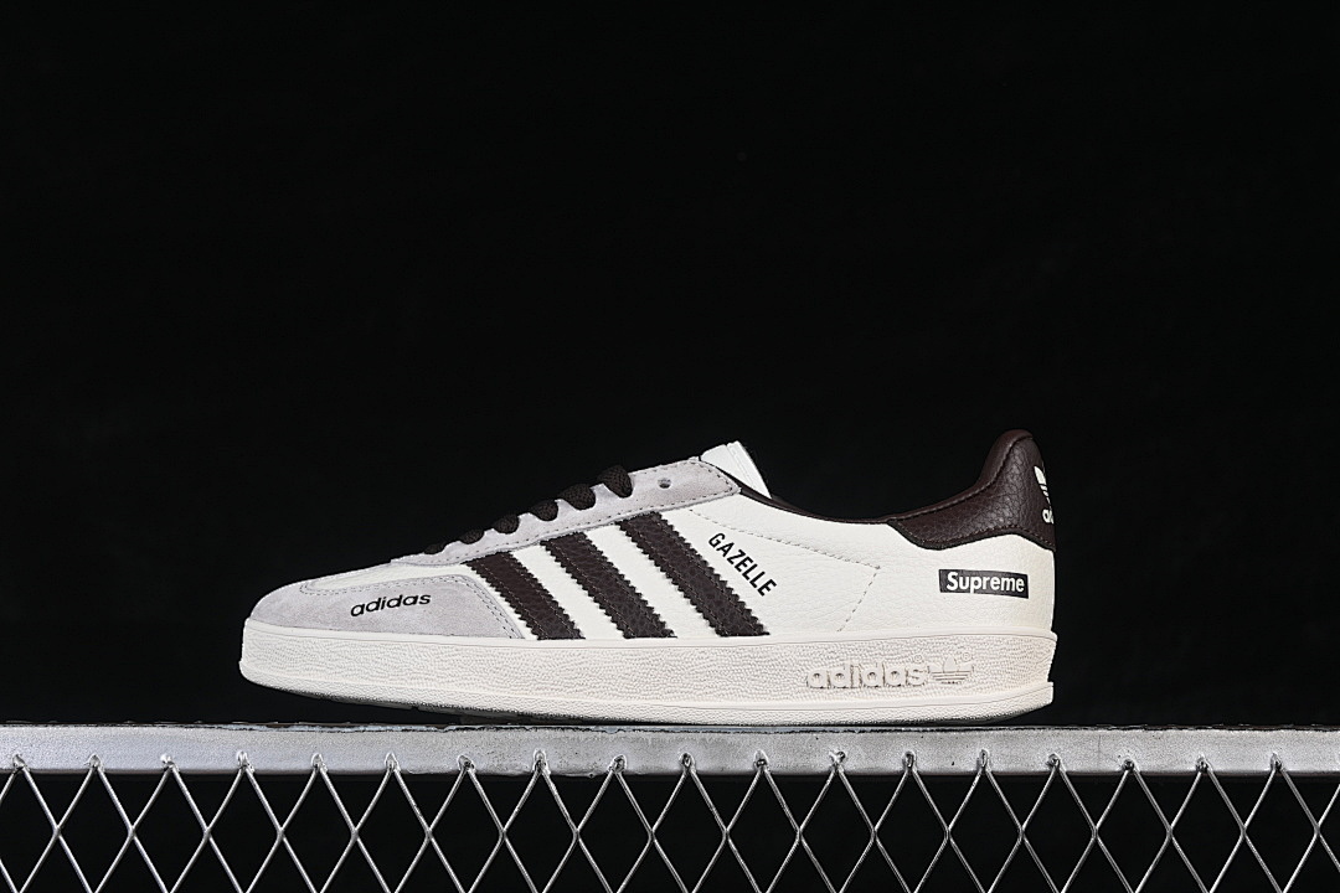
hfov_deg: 27.0
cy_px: 446
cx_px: 670
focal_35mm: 75
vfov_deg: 18.2
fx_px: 2791
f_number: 8
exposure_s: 1/80
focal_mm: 50
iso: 160
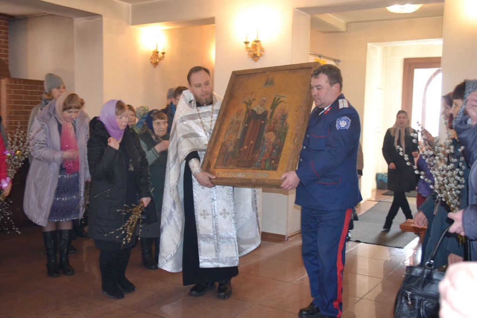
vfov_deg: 36.9
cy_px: 159
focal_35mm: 36
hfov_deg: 53.1
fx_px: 477
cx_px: 238
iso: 2200
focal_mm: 24
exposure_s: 1/60
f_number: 4
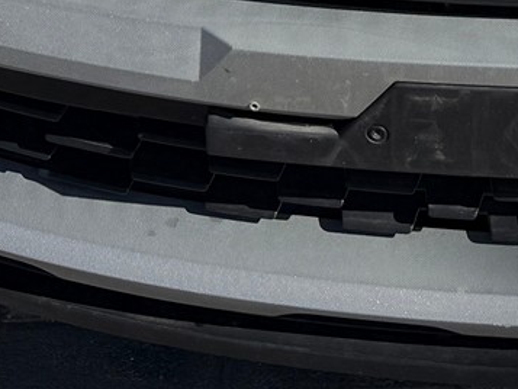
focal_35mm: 129
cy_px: -607
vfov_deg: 9.8
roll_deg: -0.5
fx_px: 1931
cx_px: 551
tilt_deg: -19.6
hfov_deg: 14.9
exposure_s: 1/14286
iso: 80
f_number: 1.78
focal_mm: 6.76
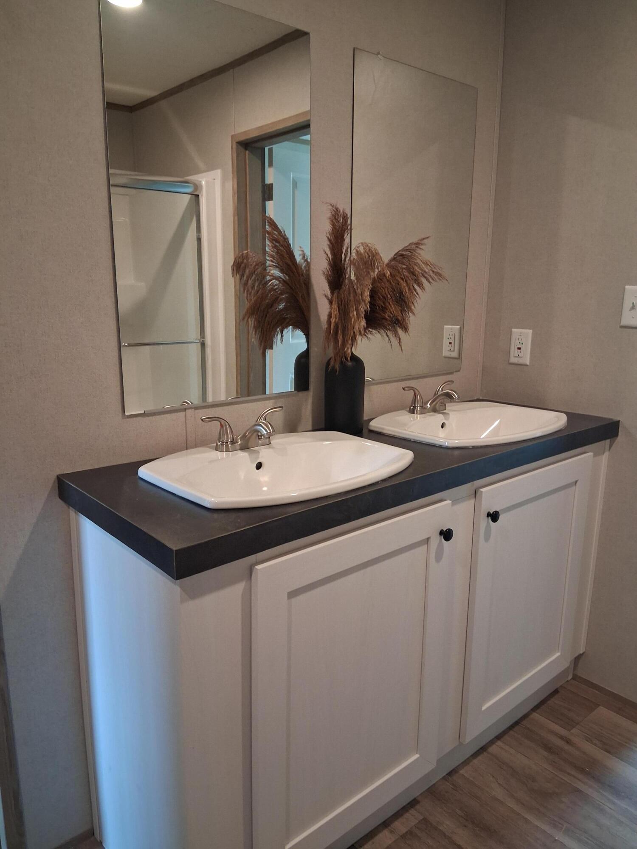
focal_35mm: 26
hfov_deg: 53.1
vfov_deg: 67.3
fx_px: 638
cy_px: 424
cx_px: 318
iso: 250
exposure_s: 1/60
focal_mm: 3.98
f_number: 1.8
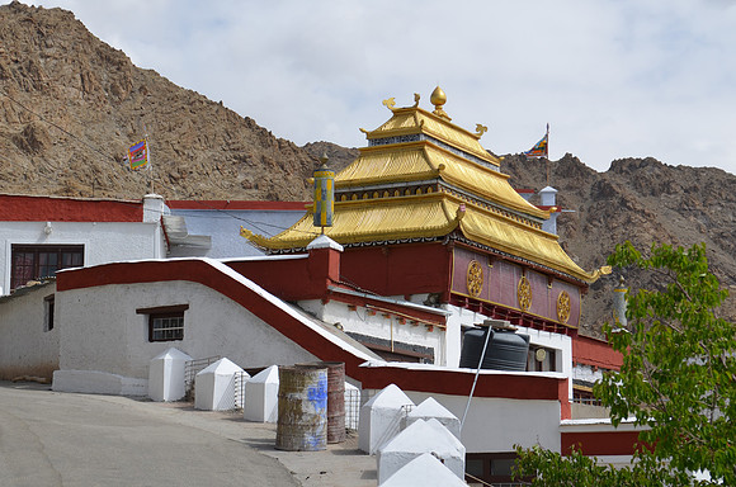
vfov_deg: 16.5
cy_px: 244
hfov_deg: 24.7
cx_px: 368
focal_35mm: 82
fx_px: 1683
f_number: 9
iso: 100
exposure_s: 1/320
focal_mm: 55
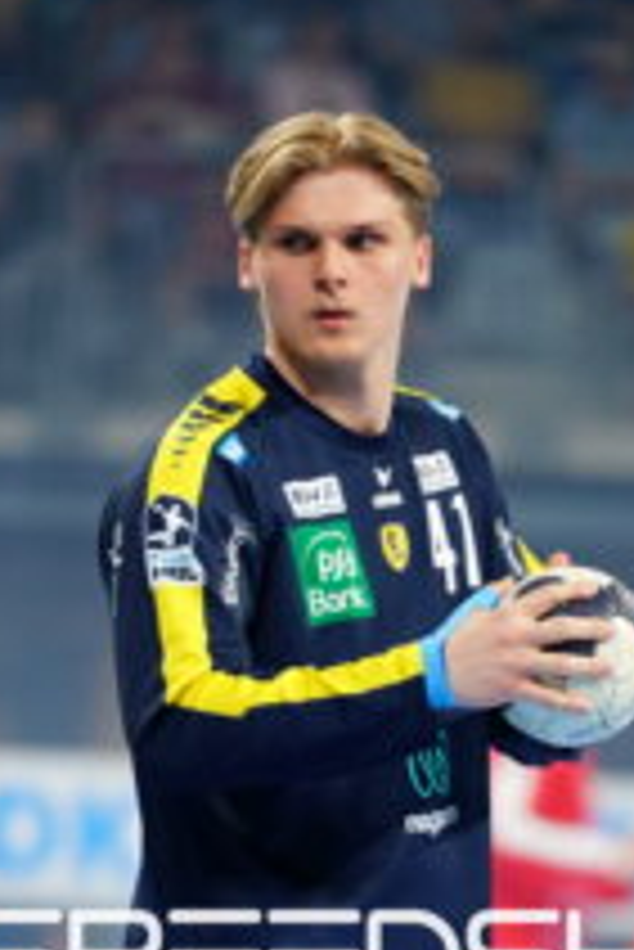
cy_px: 959
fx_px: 14979
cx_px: 418
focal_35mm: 568
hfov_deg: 2.4
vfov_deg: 3.6
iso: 2500
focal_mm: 200
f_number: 2.8
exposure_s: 1/1600
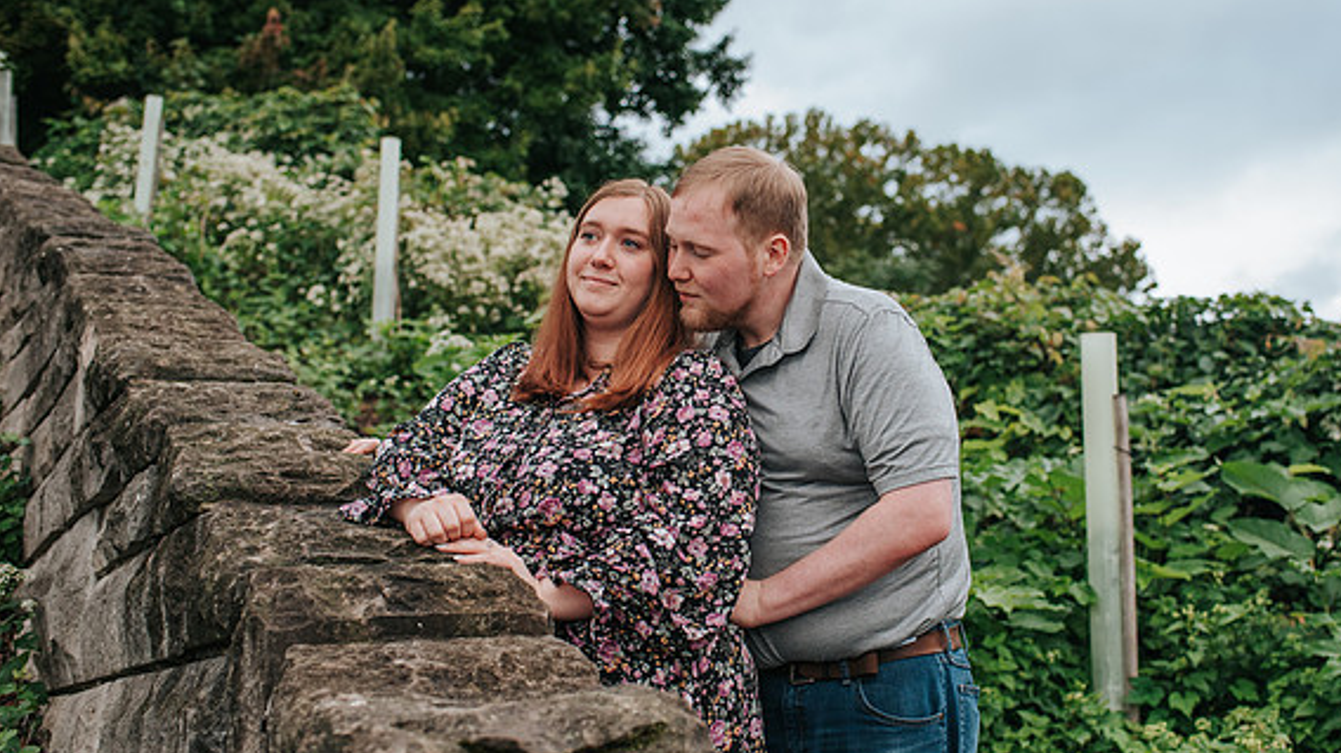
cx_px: 752
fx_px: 1528
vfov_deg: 27.7
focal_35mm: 43
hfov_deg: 47.3
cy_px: 374
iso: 900
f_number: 3.2
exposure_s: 1/800
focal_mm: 35
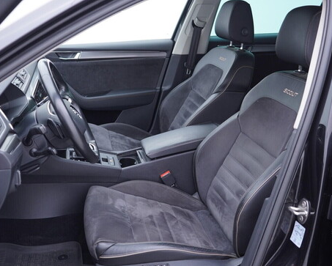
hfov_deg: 44.6
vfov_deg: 36.5
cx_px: 136
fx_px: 403
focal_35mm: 41
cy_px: 134
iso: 250
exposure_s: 1/40
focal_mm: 24
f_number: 2.8
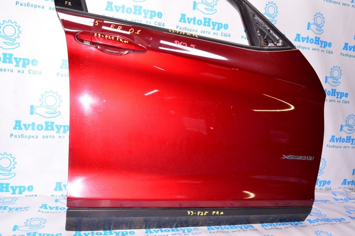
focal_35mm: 30
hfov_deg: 62.0
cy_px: 118
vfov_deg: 43.5
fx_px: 296
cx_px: 178
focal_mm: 20
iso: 1600
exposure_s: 1/200
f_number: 8
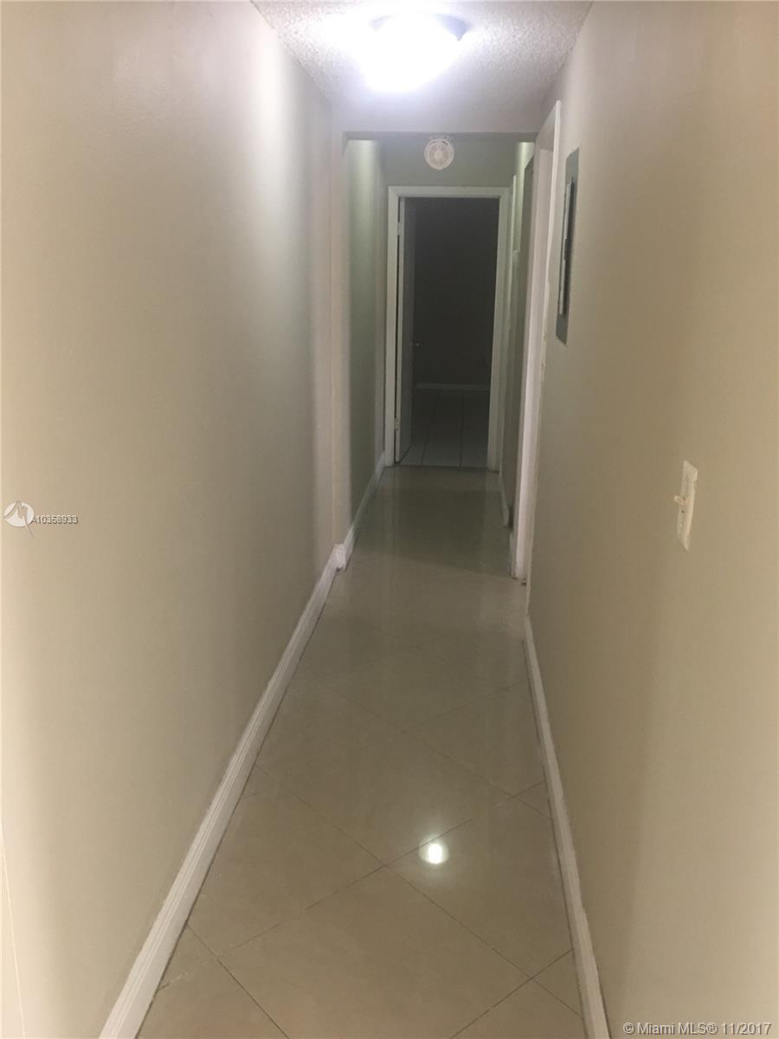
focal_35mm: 29
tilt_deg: -15.4
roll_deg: -0.9
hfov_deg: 48.2
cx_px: 390
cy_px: 520
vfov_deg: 61.7
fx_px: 870
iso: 100
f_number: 2.2
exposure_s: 1/17
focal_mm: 4.15
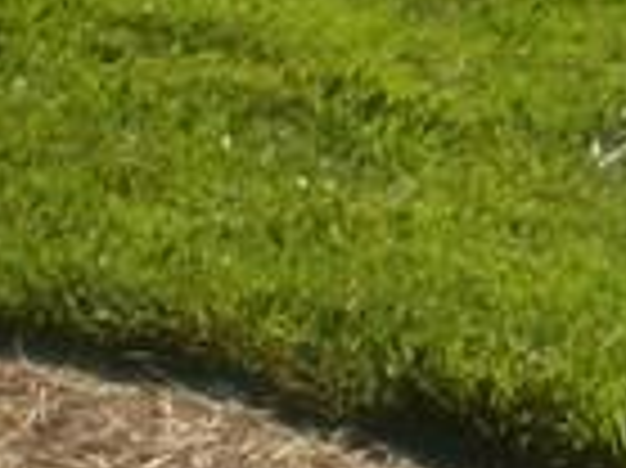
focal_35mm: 265
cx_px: 1901
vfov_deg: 5.3
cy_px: -806
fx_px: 4788
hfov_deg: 6.7
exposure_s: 1/640
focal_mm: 6.3
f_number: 3.1
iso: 64
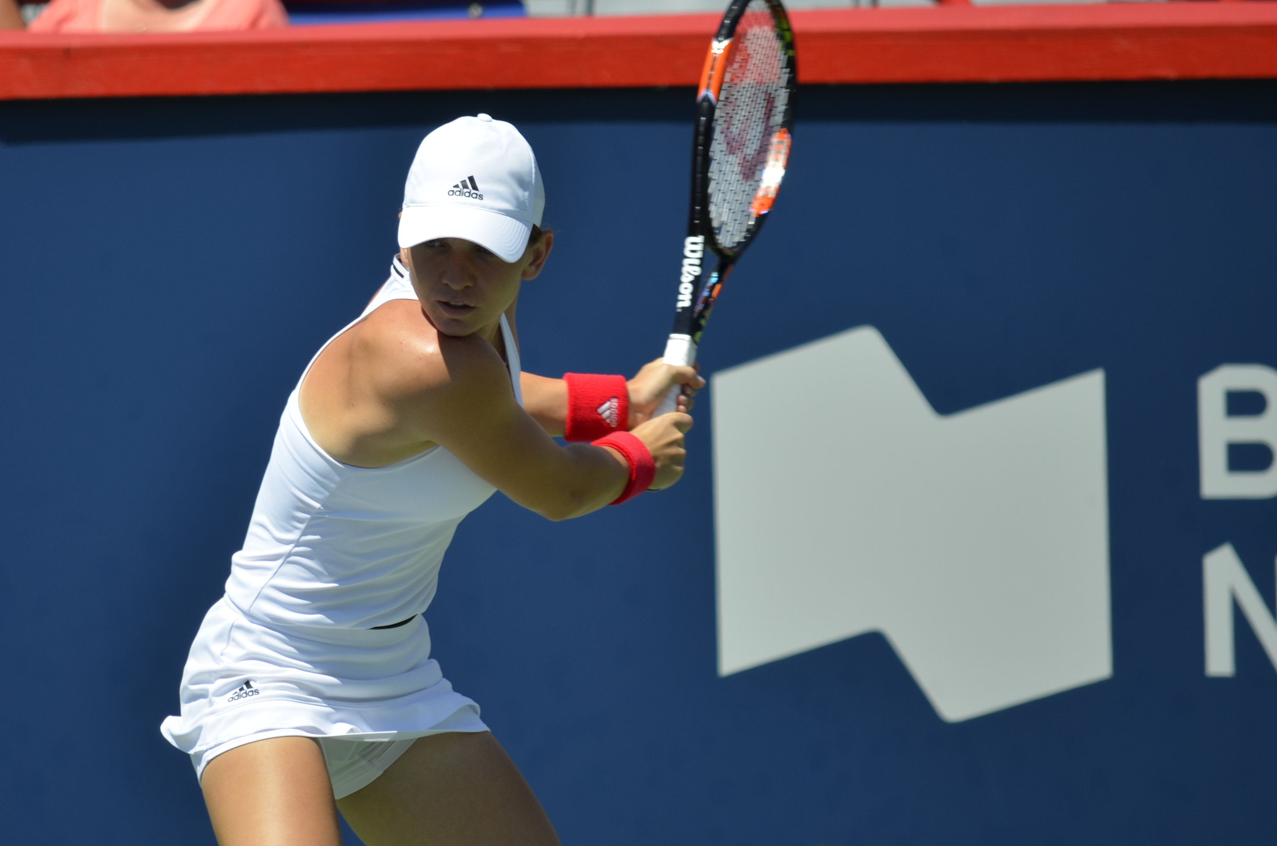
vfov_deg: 2.3
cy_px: 308
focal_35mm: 585
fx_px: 20709
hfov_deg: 3.5
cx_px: 323
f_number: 5.6
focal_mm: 260
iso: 100
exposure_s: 1/640
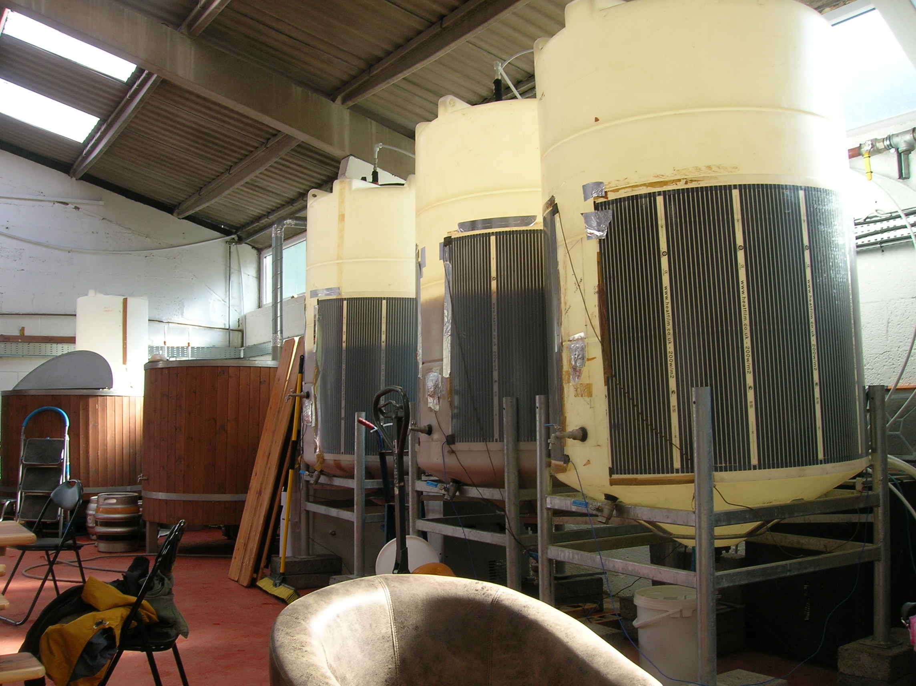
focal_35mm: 34
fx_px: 899
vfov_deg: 41.7
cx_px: 458
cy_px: 343
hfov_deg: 54.0
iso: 50
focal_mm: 5.7
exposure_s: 1/30
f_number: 4.9
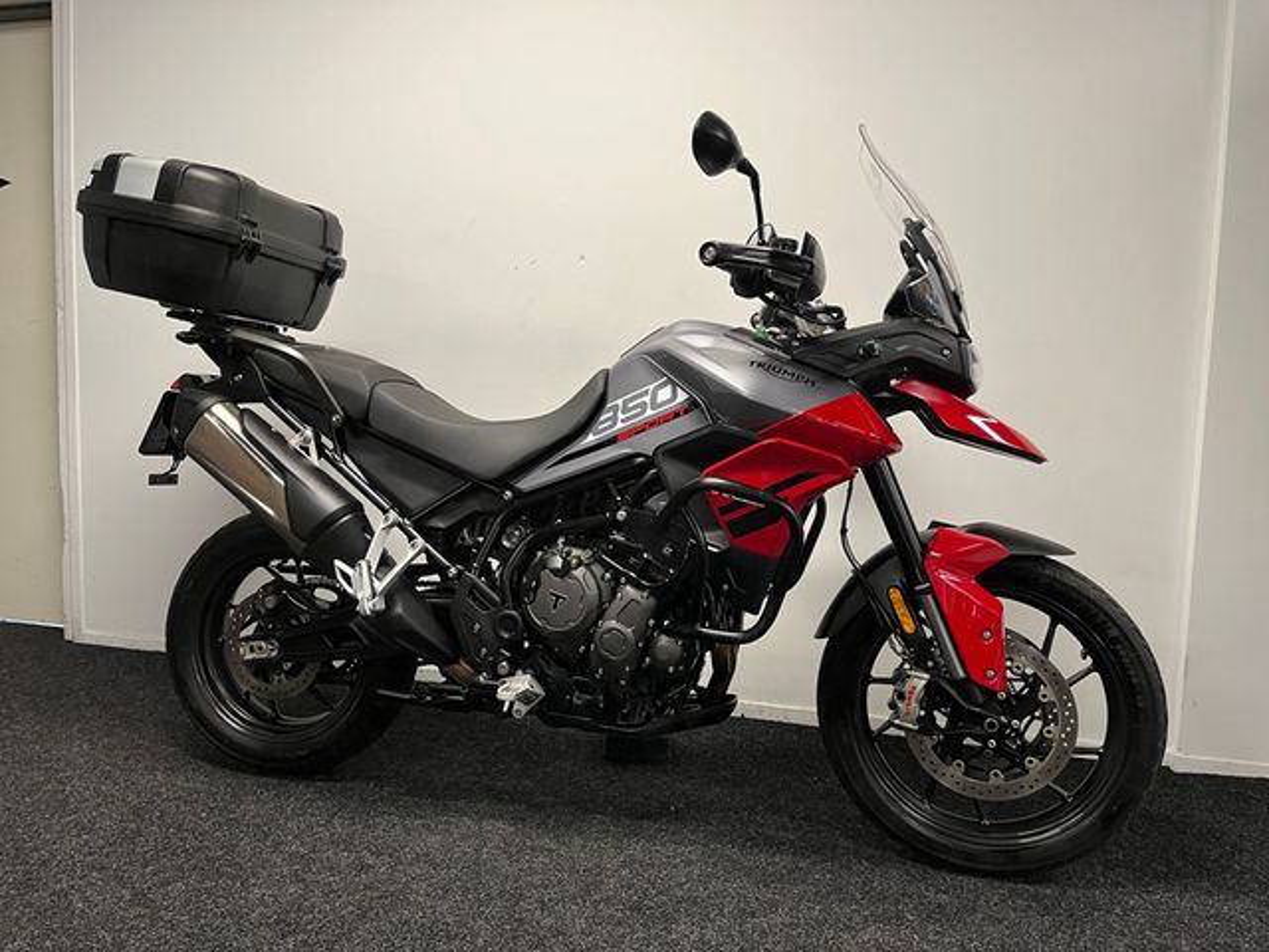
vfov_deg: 53.1
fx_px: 953
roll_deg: -1.3
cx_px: 634
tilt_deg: -5.1
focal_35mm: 26
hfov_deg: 67.3
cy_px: 476
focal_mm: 5.1
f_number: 1.6
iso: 80
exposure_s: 1/50
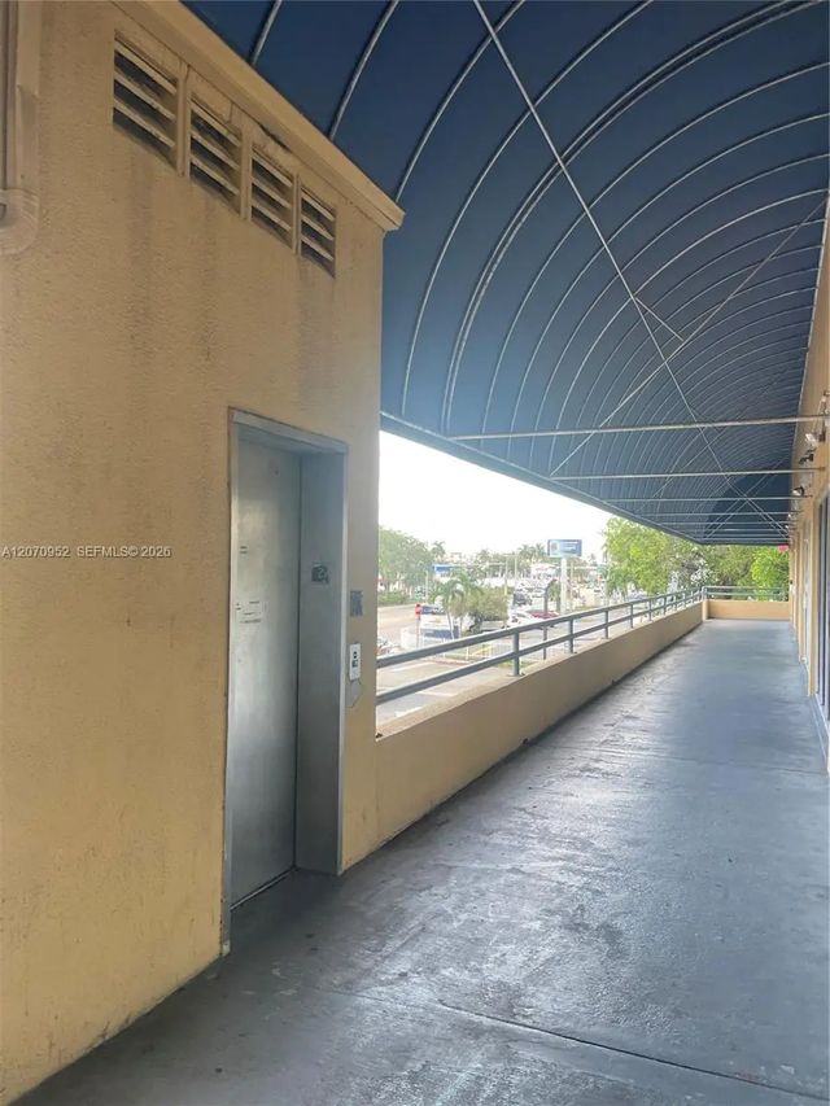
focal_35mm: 26
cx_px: 415
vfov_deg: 67.3
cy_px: 553
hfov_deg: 53.1
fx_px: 831
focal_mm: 4.2
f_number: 1.6
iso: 100
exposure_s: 1/120
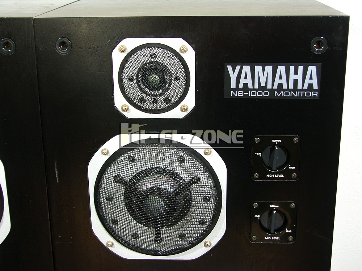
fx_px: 523
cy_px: 136
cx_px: 181
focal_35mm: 50
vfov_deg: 29.1
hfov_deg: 38.2
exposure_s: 1/50
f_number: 2.8
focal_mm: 12.9
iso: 50
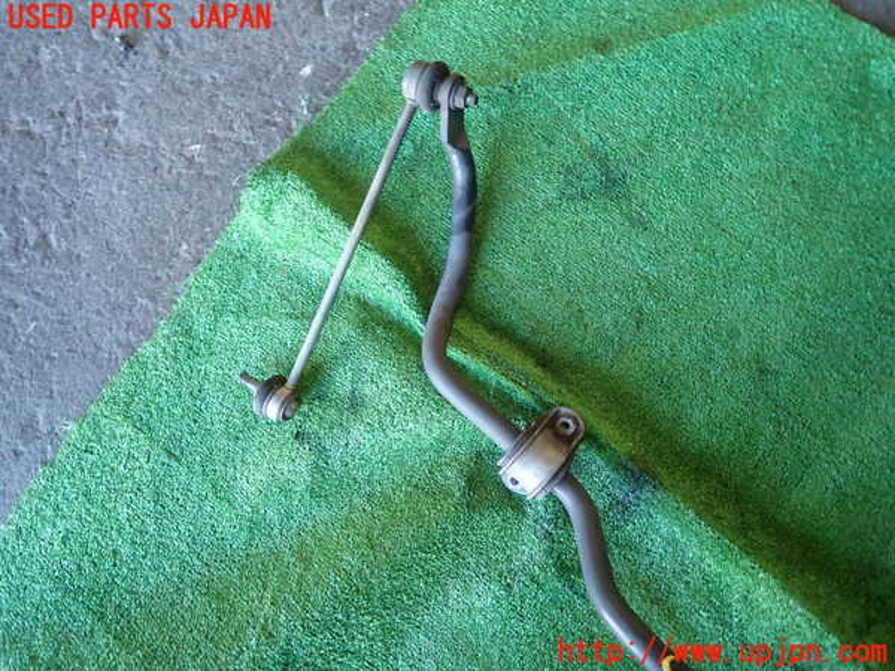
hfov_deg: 69.4
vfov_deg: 54.9
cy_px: 336
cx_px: 448
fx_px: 646
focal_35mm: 25
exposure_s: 1/40
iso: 200
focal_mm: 4.5
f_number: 2
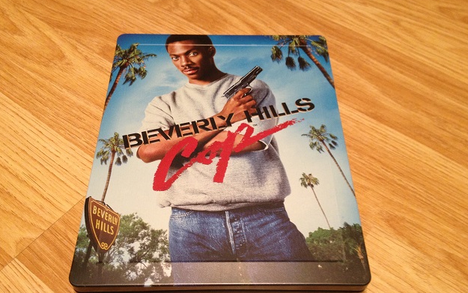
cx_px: 234
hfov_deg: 51.5
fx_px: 485
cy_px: 169
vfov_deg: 33.5
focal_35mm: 38
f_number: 2.4
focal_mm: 4.28
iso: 160
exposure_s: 1/20
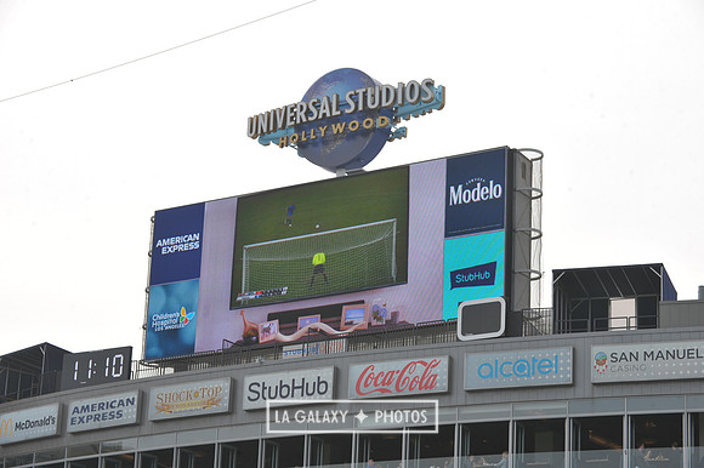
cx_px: 352
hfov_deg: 20.8
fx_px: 1915
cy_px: 234
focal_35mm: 98
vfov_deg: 13.9
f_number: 10
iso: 200
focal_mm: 98
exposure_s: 1/400
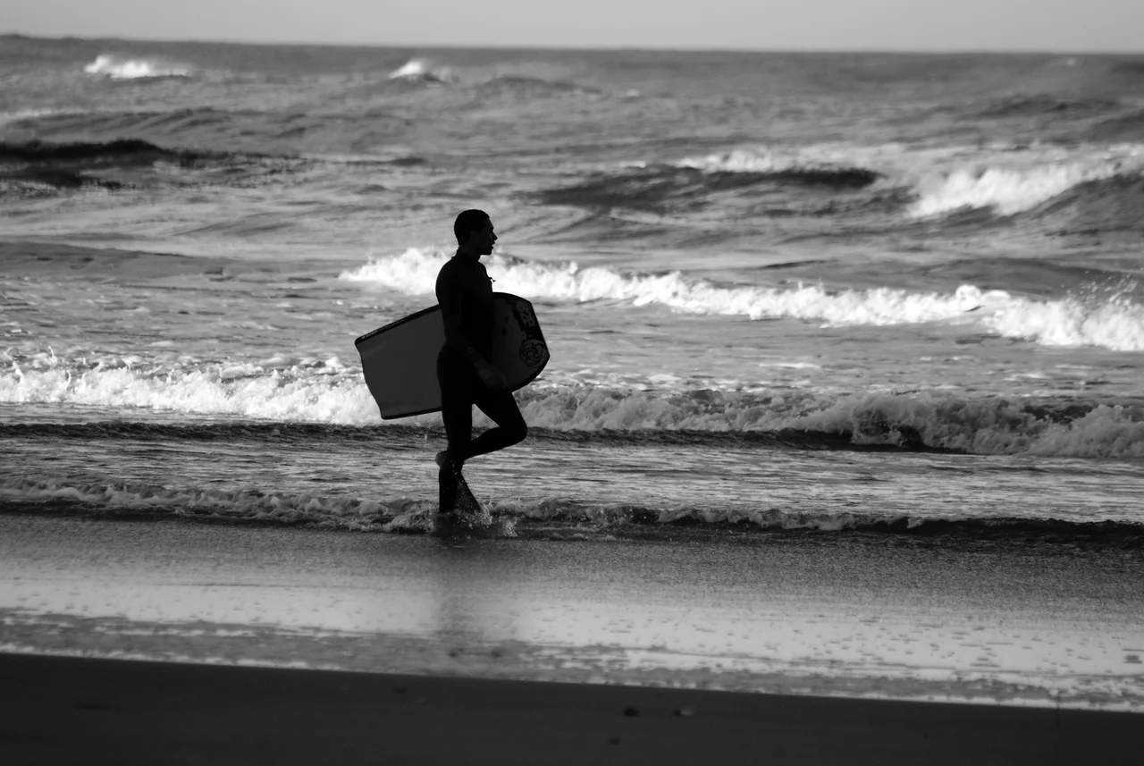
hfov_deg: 4.6
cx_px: 572
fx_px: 14318
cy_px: 383
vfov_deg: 3.1
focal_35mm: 450
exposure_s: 1/500
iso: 200
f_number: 5.6
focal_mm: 300
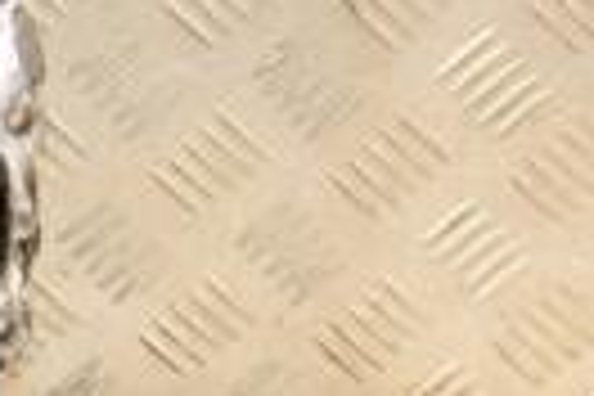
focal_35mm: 218
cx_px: -490
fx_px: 3597
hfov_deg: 9.0
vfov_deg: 6.3
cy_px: 18
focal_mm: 32
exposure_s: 1/125
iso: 800
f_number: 5
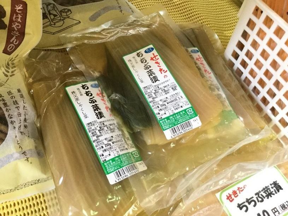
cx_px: 144
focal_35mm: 31
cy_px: 108
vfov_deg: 45.4
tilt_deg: -58.1
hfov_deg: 58.4
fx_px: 258
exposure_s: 1/30
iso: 250
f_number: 2.4
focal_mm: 3.3
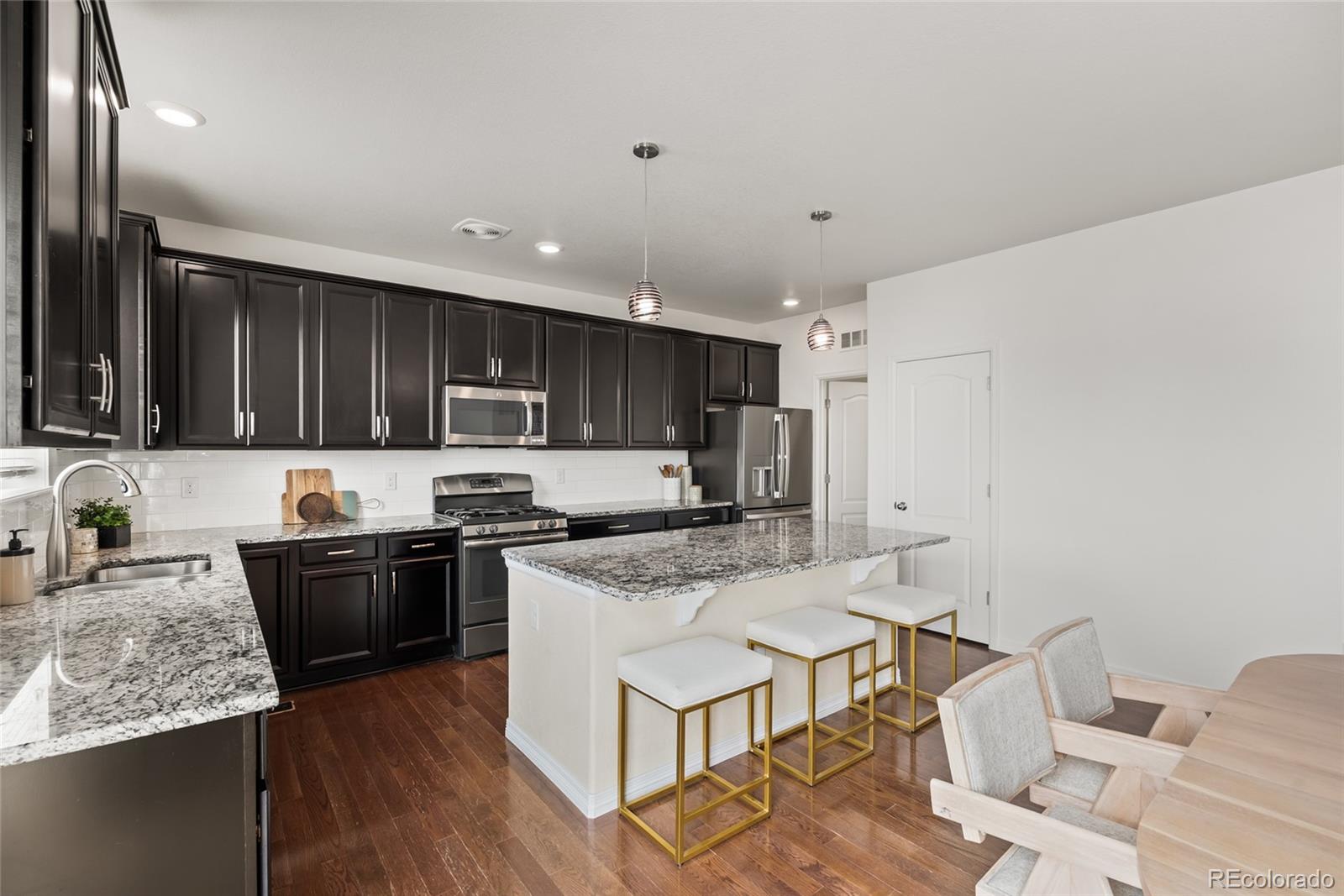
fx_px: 597
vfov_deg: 73.8
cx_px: 672
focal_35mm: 16
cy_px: 448
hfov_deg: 96.7
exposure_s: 1/2.5
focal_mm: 16
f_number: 8
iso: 200
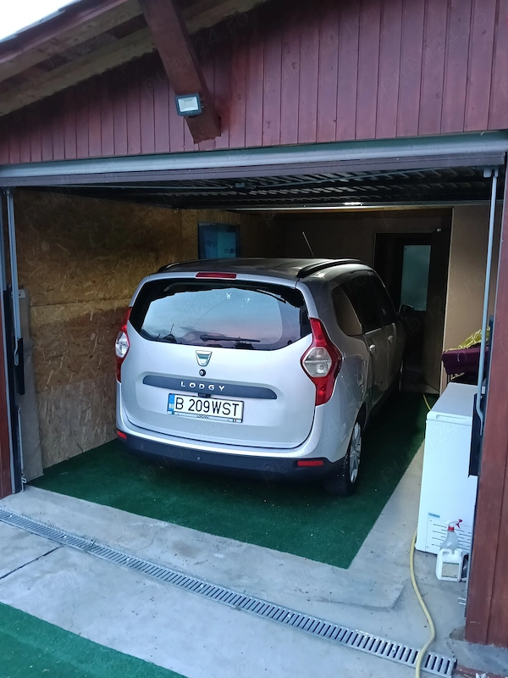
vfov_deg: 65.3
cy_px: 339
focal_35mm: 27
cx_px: 254
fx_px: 528
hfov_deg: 51.4
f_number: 1.8
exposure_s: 1/25
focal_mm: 3.98
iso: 1250
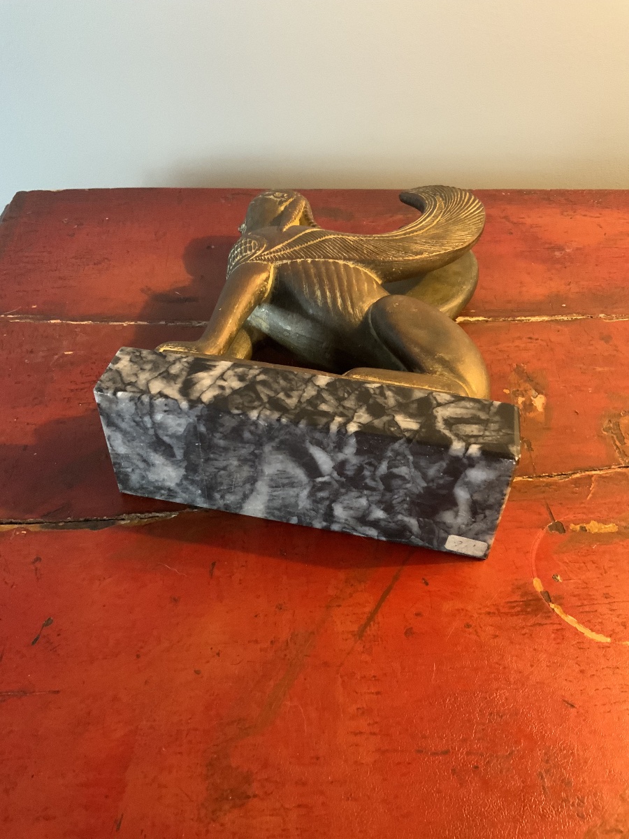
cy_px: 420
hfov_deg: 48.2
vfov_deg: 61.7
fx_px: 703
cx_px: 314
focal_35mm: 29
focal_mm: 3
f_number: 1.8
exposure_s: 1/33
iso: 250
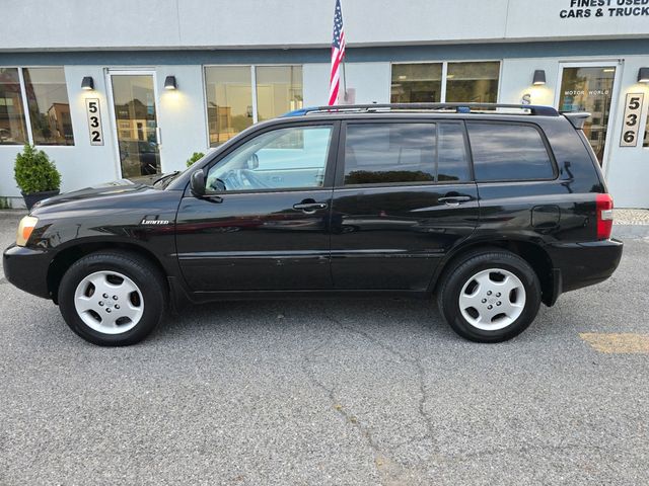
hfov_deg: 73.9
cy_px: 243
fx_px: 431
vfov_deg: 58.9
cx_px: 324
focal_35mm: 23
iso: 50
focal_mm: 6.3
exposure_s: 1/180
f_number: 1.7
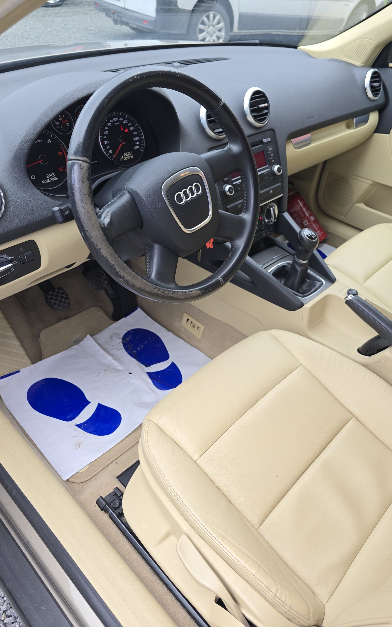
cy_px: 307
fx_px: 427
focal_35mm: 25
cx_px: 238
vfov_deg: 72.5
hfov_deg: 48.9
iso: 40
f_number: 1.7
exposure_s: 1/180
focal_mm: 6.3
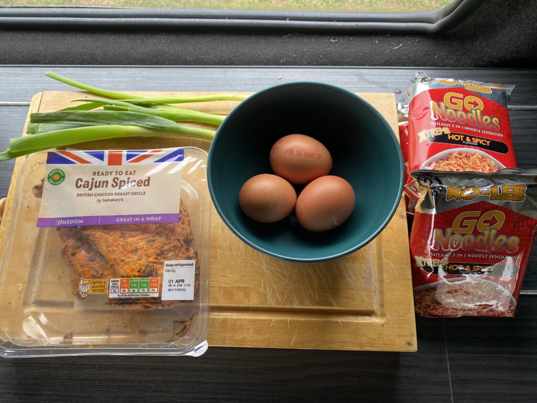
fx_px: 403
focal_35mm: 26
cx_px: 268
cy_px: 202
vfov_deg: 53.1
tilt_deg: -70.6
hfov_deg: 67.3
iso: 80
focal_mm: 4.25
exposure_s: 1/121
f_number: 1.8
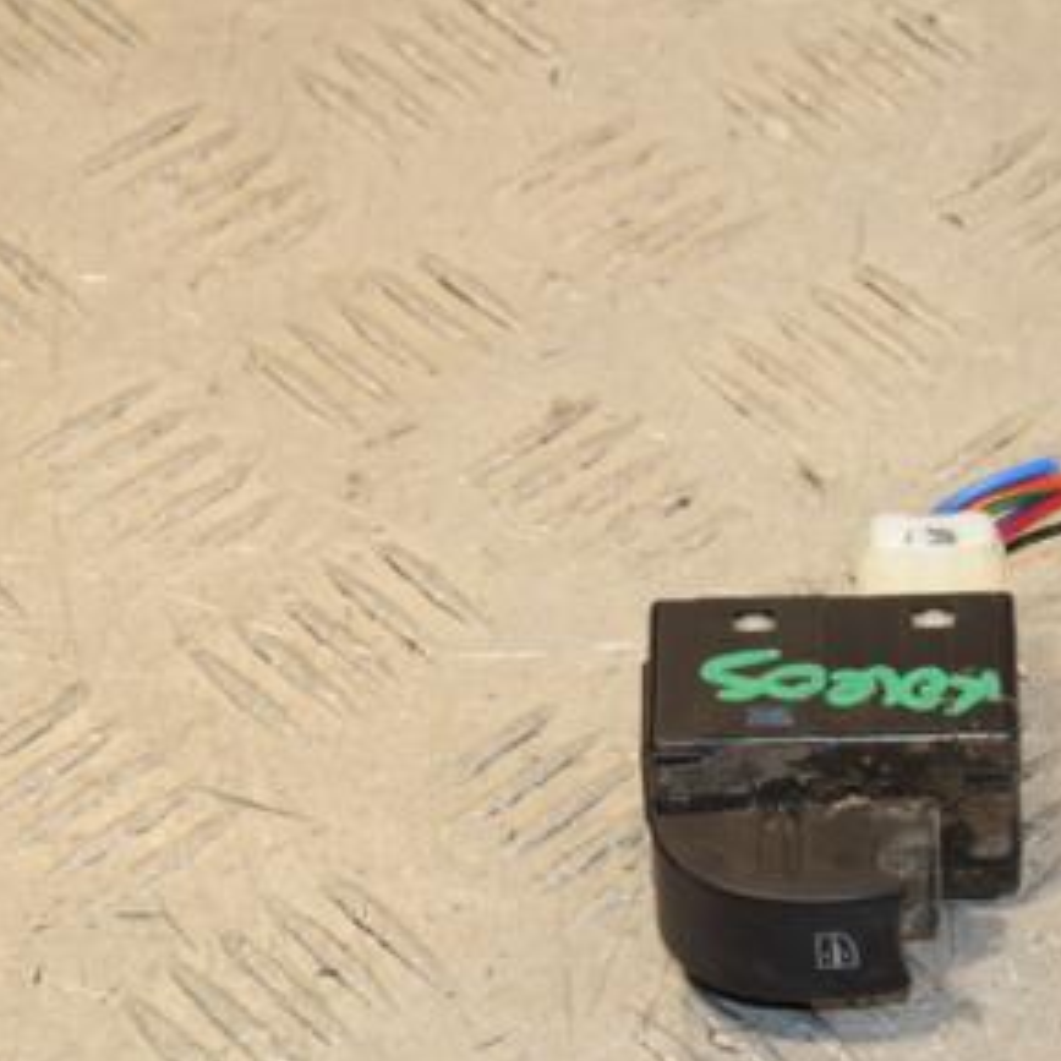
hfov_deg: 10.6
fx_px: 5687
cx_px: 826
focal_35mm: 164
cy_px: 665
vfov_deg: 10.7
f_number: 9
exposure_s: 1/200
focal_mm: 62
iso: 800
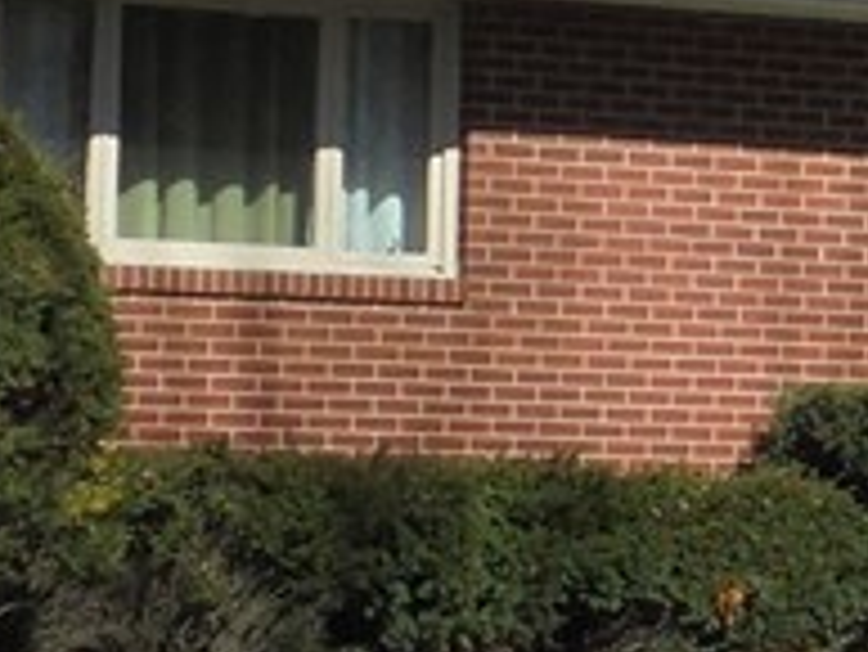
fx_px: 6524
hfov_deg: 7.6
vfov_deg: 5.7
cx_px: 733
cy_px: 99
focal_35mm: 260
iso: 100
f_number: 4.8
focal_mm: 8.9
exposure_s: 1/500
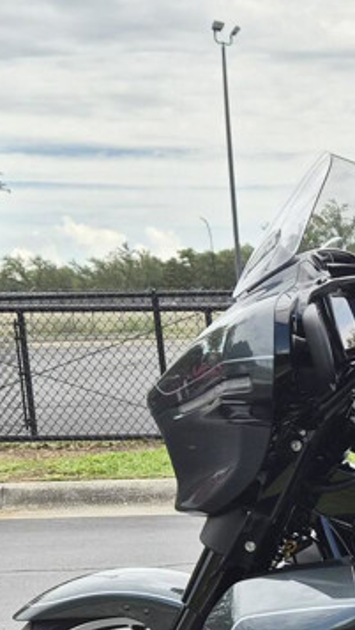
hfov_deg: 14.3
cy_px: 628
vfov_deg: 26.7
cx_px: 633
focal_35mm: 75
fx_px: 1252
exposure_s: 1/3784
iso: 80
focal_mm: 5.4
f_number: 1.8
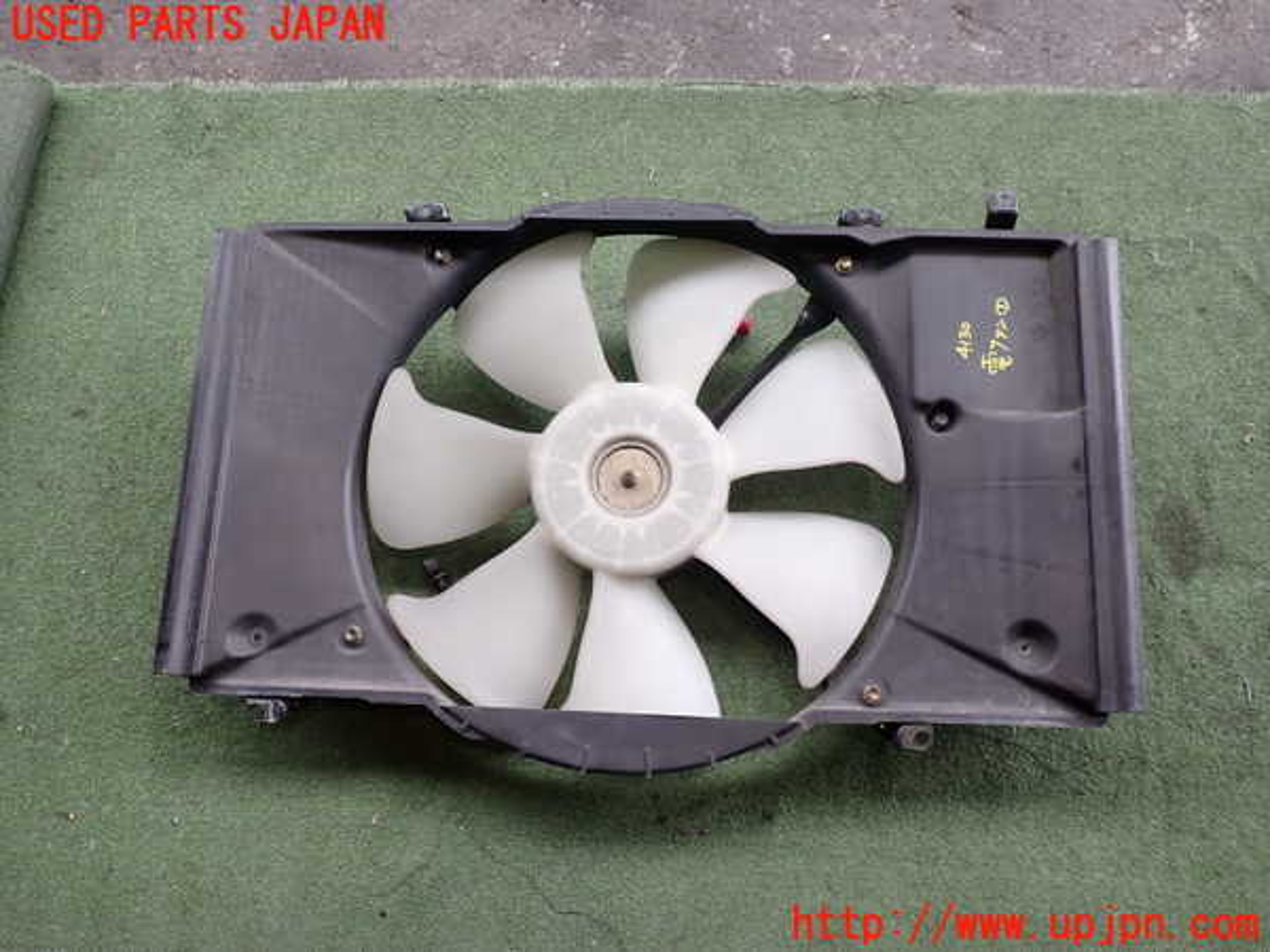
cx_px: 635
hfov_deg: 60.0
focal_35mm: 30
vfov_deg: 46.8
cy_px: 476
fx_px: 1101
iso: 160
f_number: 2.3
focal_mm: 5.4
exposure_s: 1/125
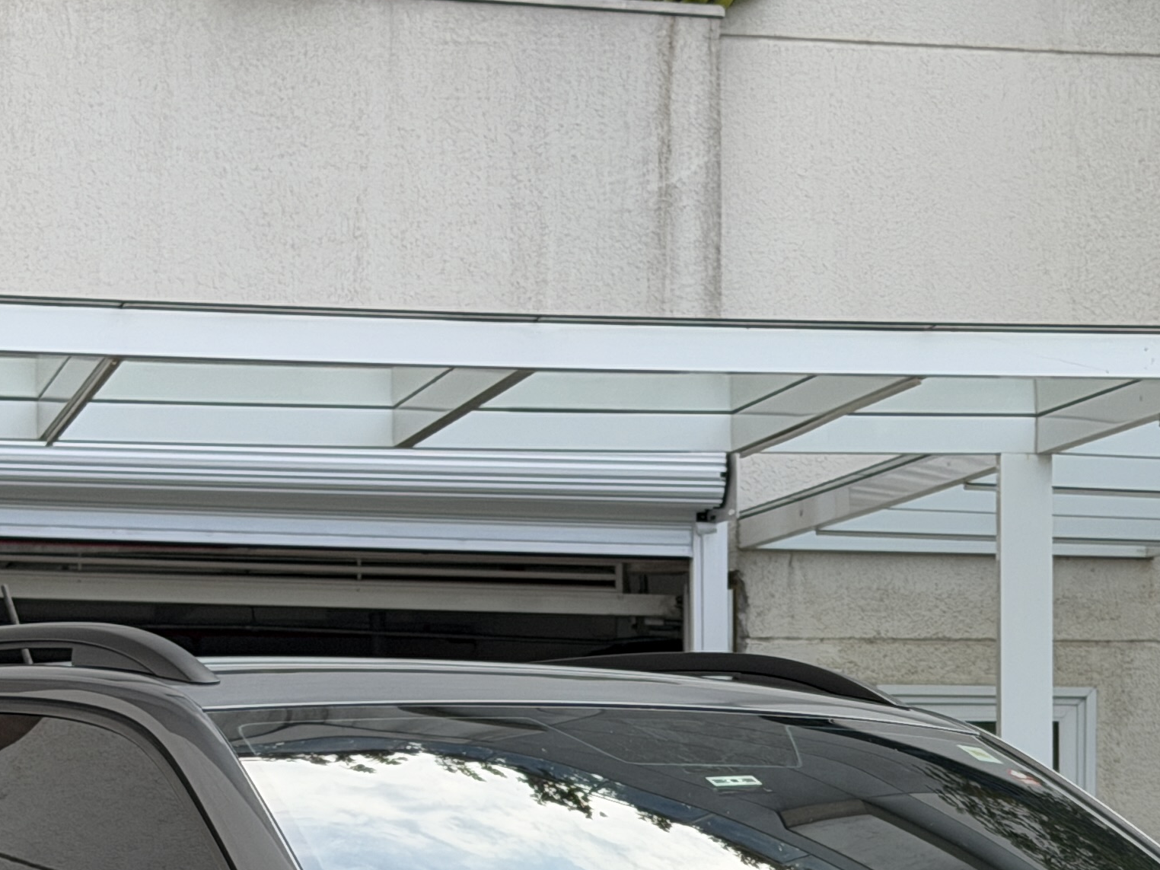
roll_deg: +0.9
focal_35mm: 127
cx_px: 774
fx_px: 4256
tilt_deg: -1.9
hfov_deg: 15.5
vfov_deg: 11.4
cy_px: 1131
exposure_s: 1/975
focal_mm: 6.76
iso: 64
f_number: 1.78
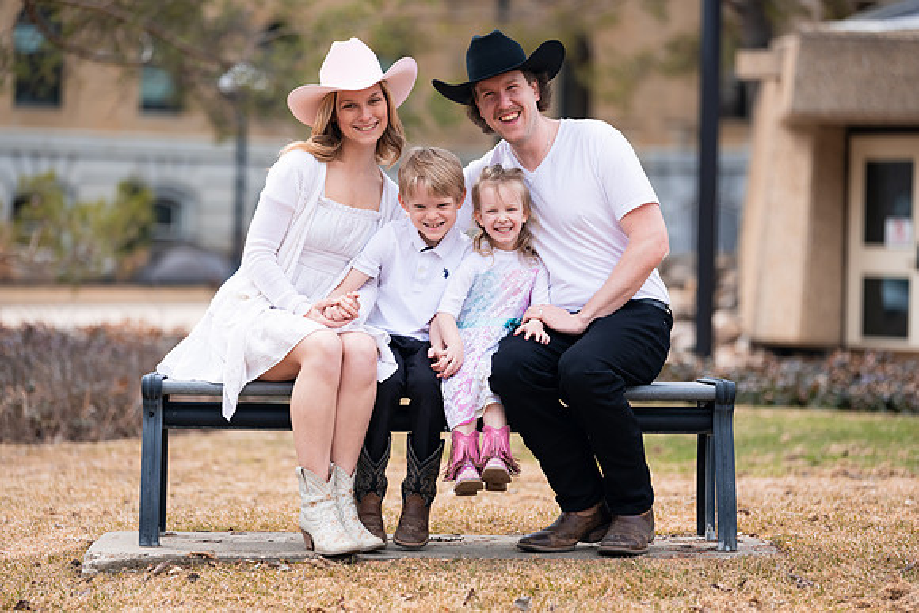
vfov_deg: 12.3
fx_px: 2836
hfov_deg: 18.4
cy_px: 306
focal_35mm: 111
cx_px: 460
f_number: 2
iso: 100
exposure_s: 1/2500
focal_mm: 100
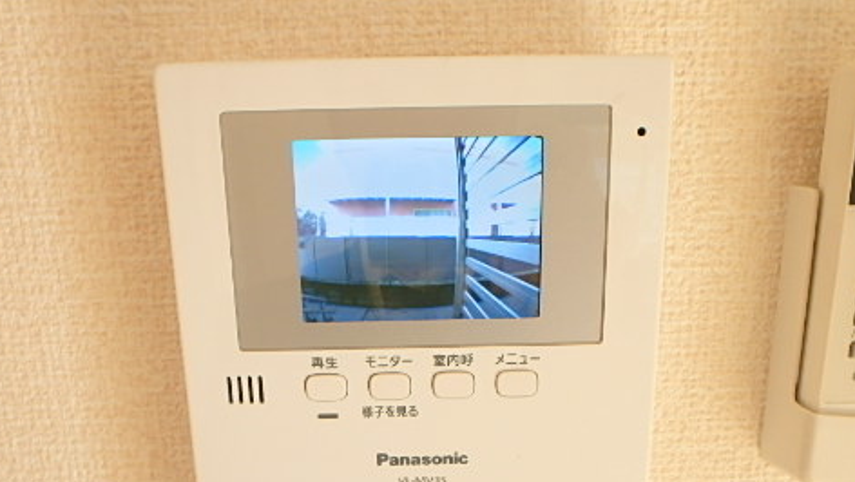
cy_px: 361
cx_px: 437
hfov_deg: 62.6
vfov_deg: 36.9
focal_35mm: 31
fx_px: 703
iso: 125
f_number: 3.5
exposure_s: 1/60
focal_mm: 3.7
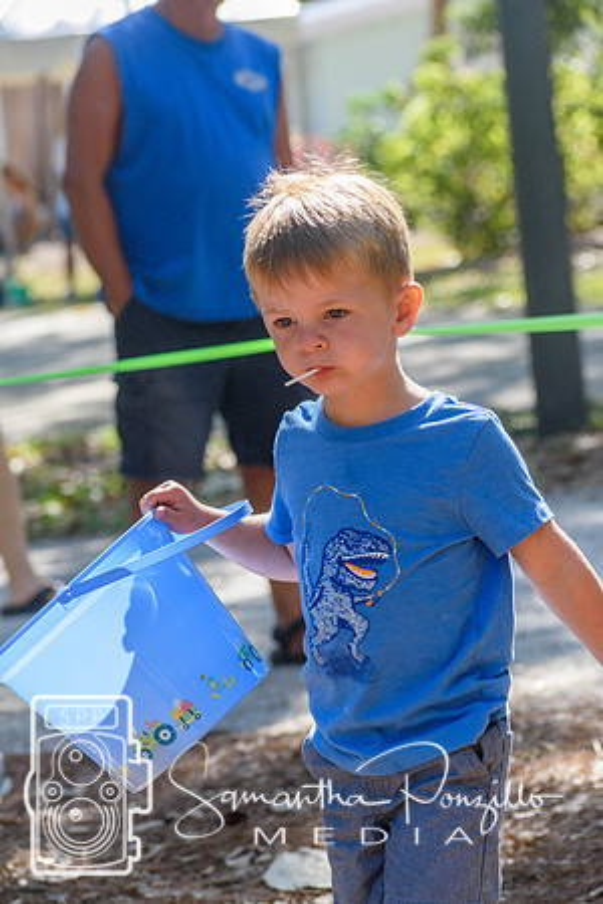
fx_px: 4145
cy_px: 452
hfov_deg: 8.3
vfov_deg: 12.5
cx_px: 302
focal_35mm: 165
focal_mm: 110
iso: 220
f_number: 5.6
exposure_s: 1/500
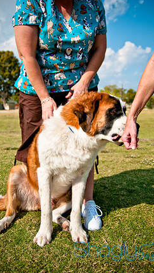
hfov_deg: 35.7
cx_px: 79
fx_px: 239
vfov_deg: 59.5
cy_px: 138
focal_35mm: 33
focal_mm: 20
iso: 200
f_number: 2.8
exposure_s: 1/3200
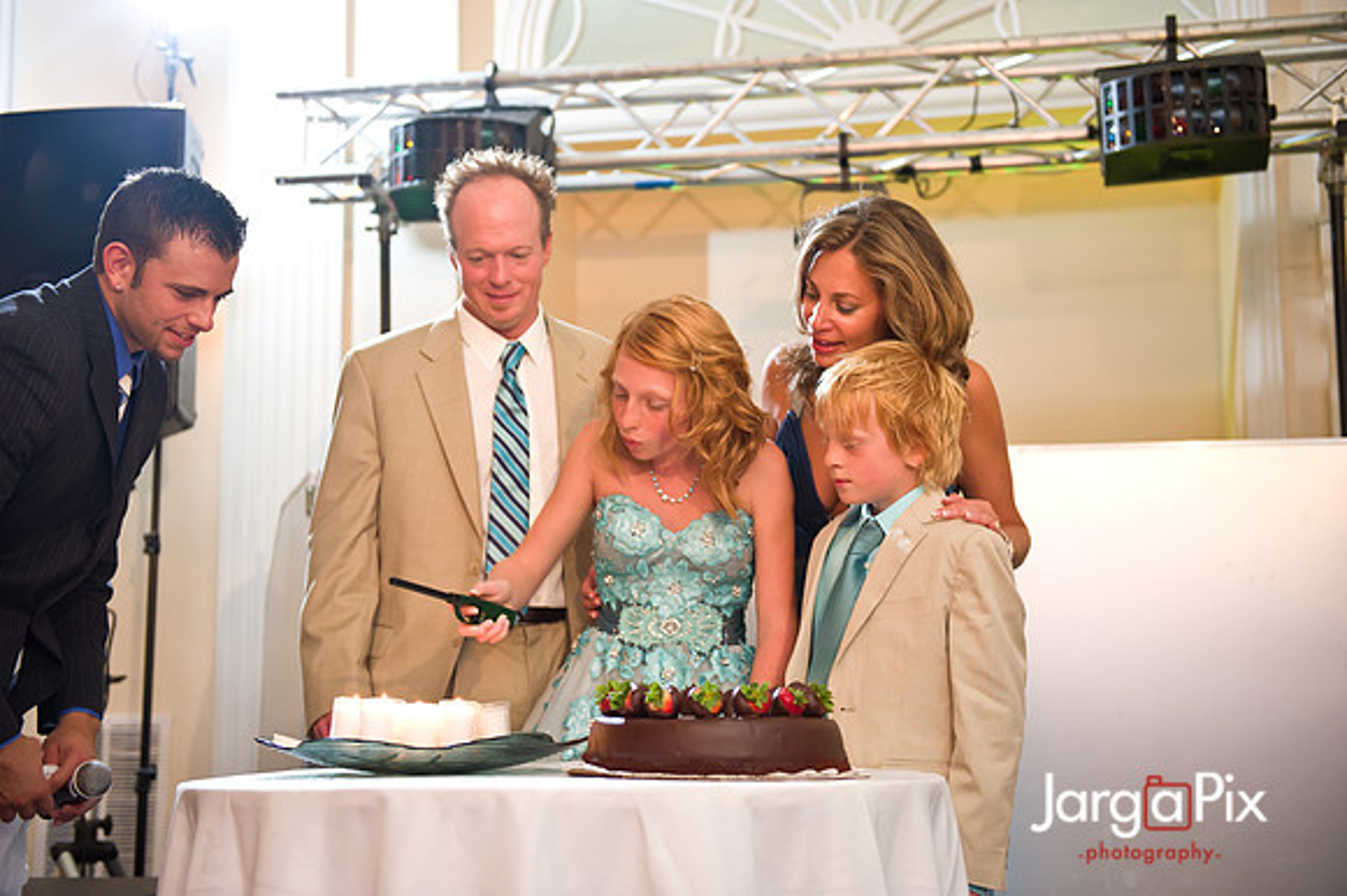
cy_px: 448
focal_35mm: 50
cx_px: 674
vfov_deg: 27.0
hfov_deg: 39.6
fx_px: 1870
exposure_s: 1/125
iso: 1600
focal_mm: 50
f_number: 3.2
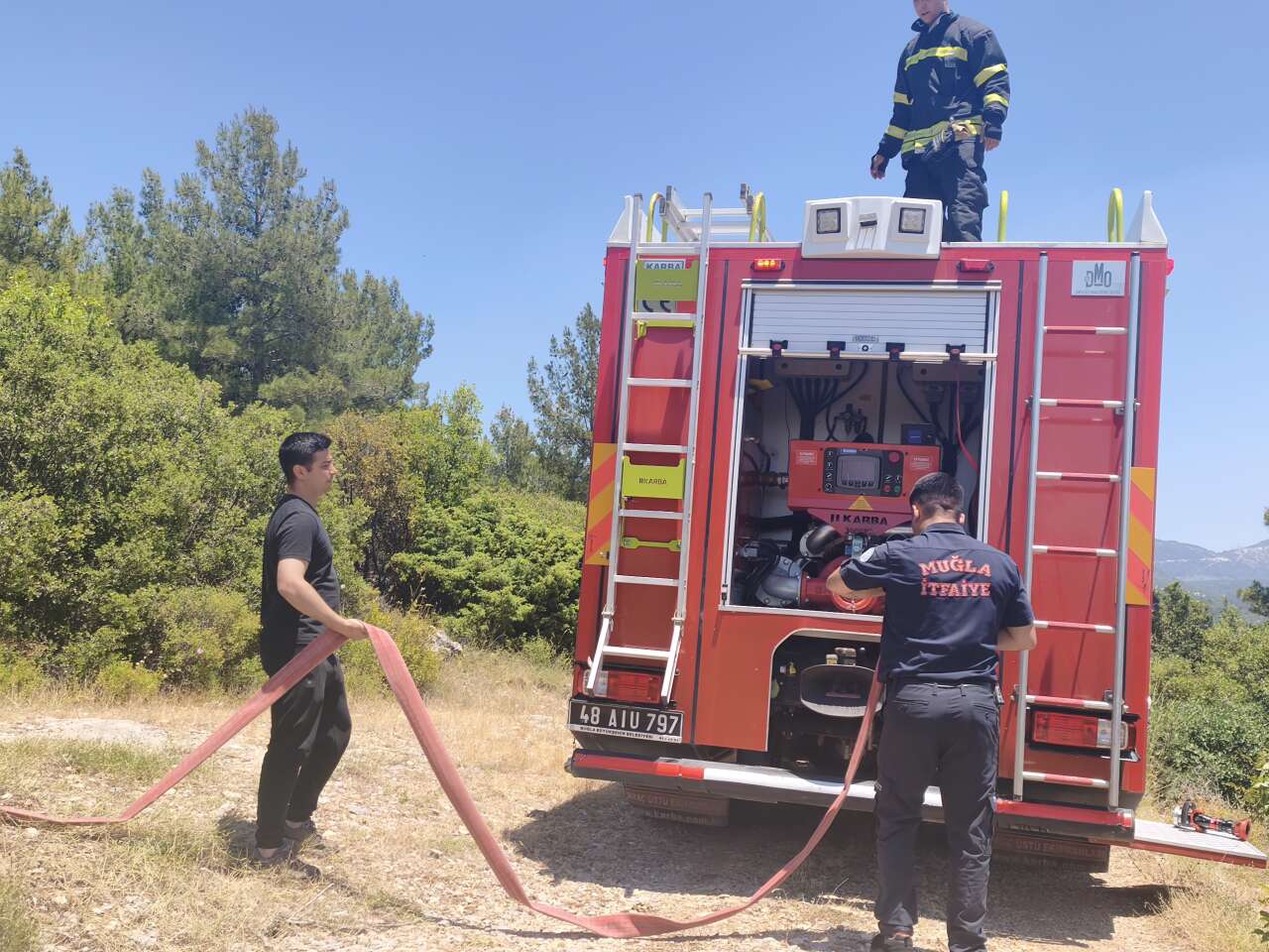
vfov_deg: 40.7
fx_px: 1283
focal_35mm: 35
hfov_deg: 52.6
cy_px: 476
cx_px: 634
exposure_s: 1/1860
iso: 50
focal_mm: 6.45
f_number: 1.62
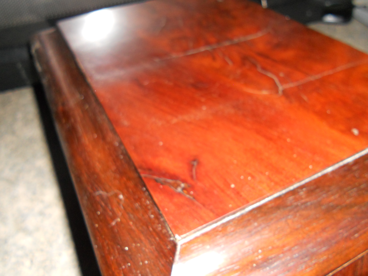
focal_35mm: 32
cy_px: 138
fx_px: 340
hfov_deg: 56.8
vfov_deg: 44.2
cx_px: 184
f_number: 8.8
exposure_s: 1/25
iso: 320
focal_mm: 5.8
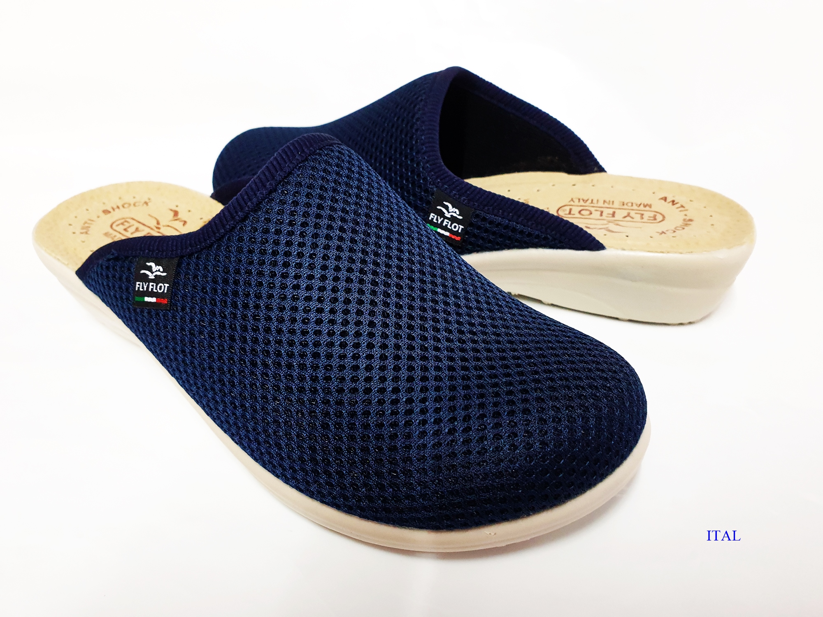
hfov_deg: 67.3
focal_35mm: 26
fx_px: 618
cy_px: 308
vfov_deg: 53.1
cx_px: 412
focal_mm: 4.3
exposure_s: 1/50
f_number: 2.4
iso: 320
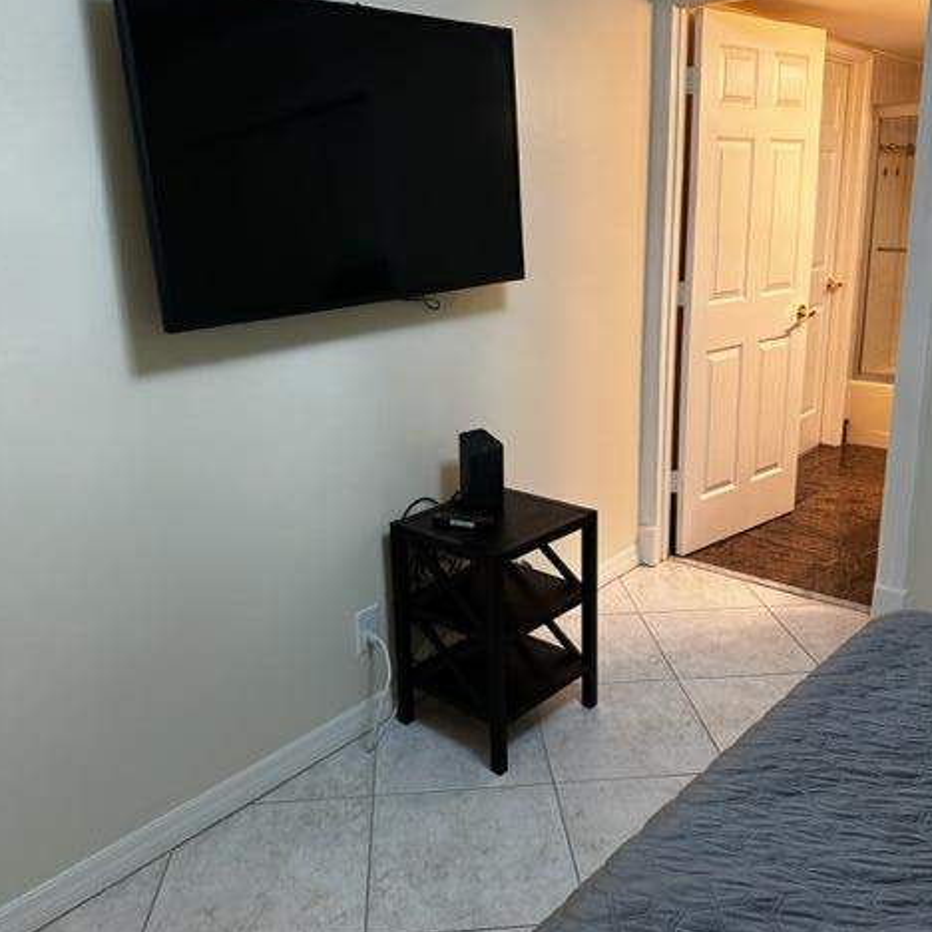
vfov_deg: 55.6
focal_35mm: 29
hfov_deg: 55.6
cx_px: 470
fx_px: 883
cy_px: 430
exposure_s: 1/60
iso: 200
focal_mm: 6.86
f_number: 1.78
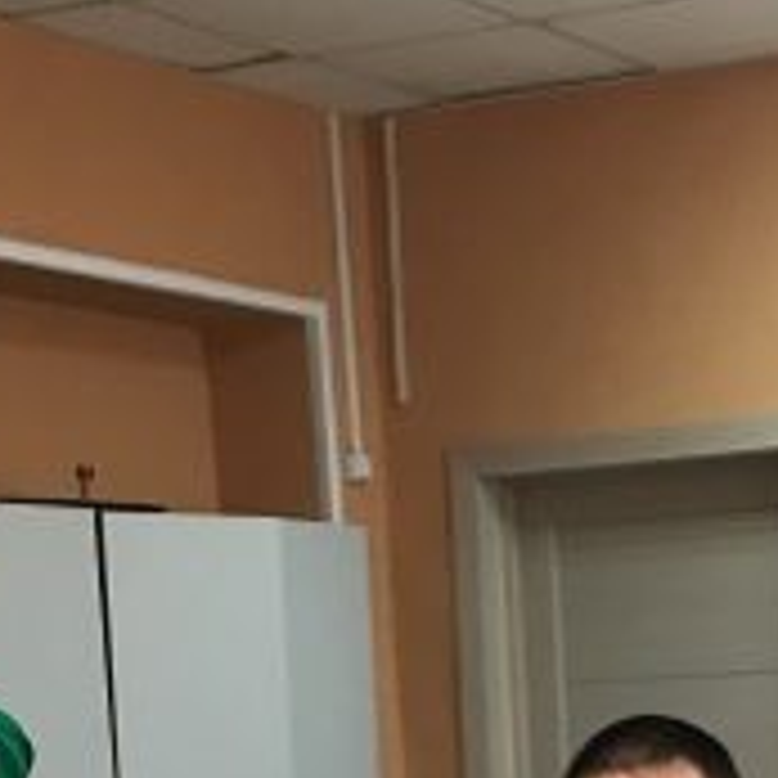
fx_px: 2619
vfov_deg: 16.0
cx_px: 854
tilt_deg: -7.8
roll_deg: +2.2
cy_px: 1025
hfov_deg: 16.4
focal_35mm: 103
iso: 40
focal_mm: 4.15
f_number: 2.2
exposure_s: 1/33
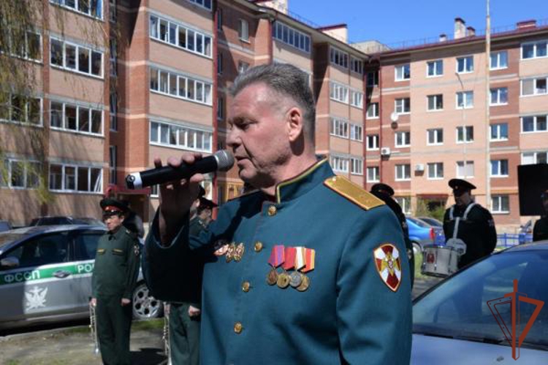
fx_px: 761
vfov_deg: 27.0
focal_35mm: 50
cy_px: 182
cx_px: 274
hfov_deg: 39.6
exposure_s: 1/500
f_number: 11
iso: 640
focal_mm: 50
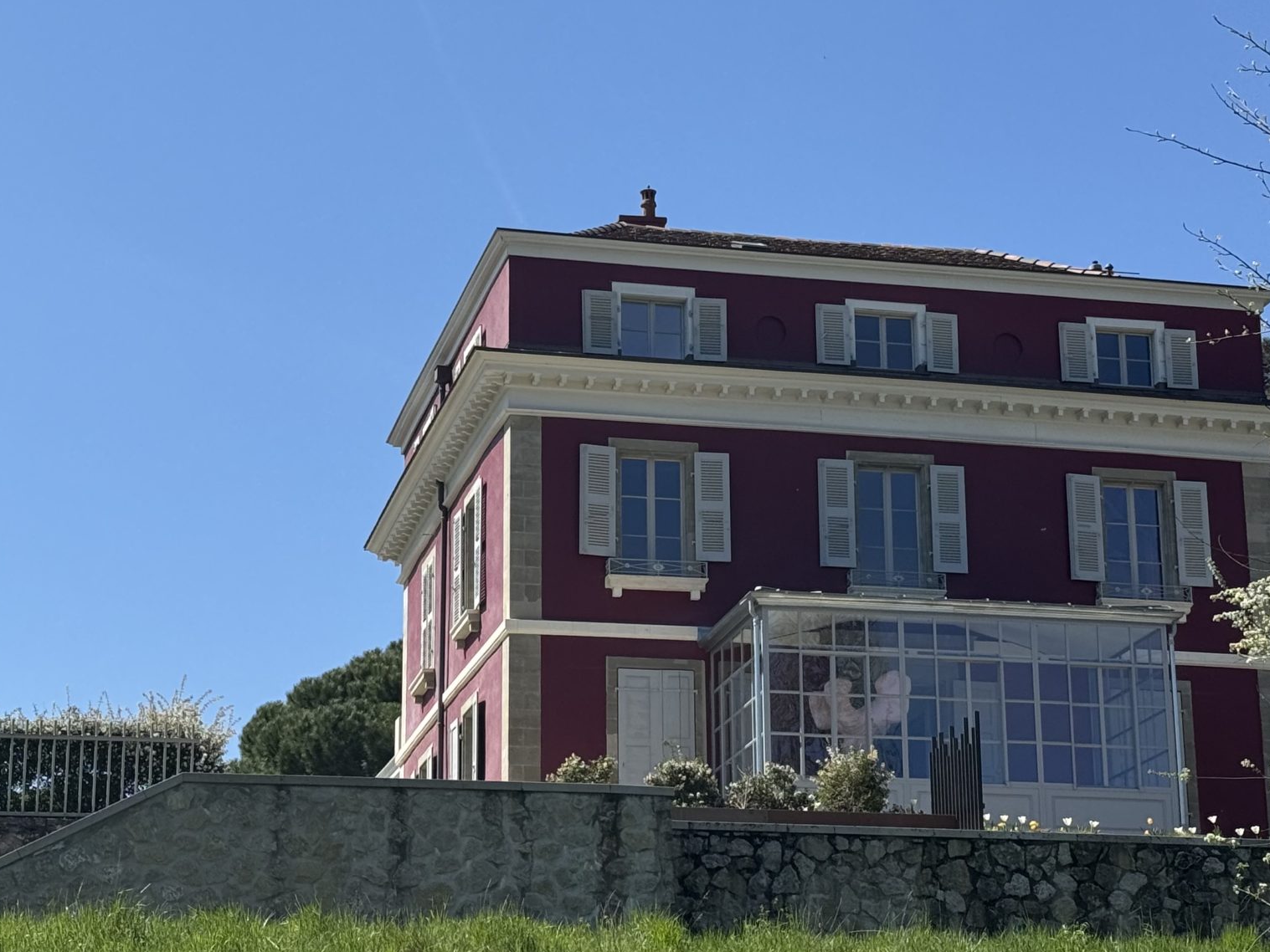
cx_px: 671
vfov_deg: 18.2
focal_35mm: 81
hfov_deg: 24.1
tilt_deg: +16.1
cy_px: 467
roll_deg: -0.9
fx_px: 2972
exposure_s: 1/4310
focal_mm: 6.76
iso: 64
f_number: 1.78
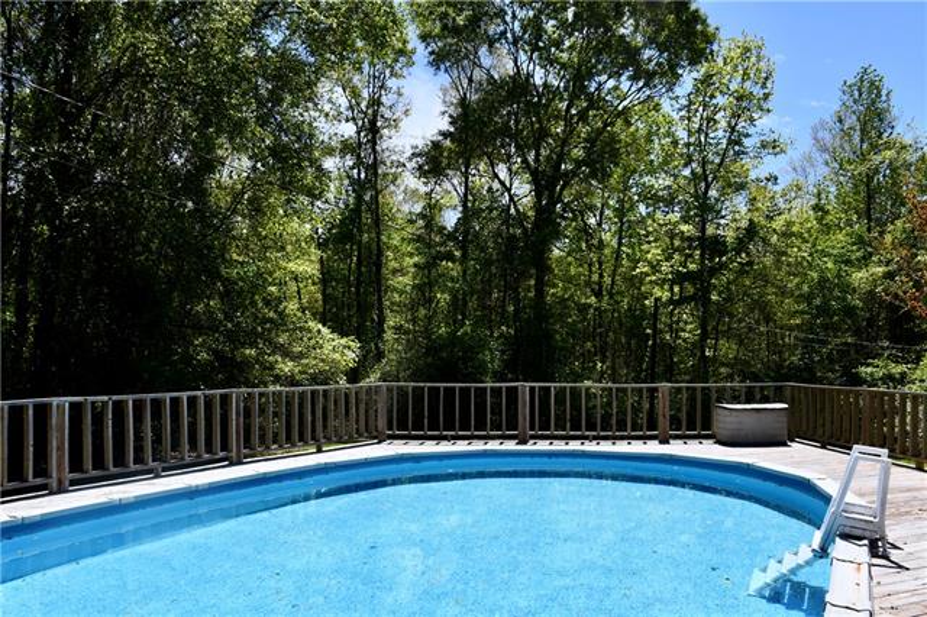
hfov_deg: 67.4
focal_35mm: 27
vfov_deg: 47.9
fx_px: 695
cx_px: 464
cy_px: 308
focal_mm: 18
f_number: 9
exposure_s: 1/250
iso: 100
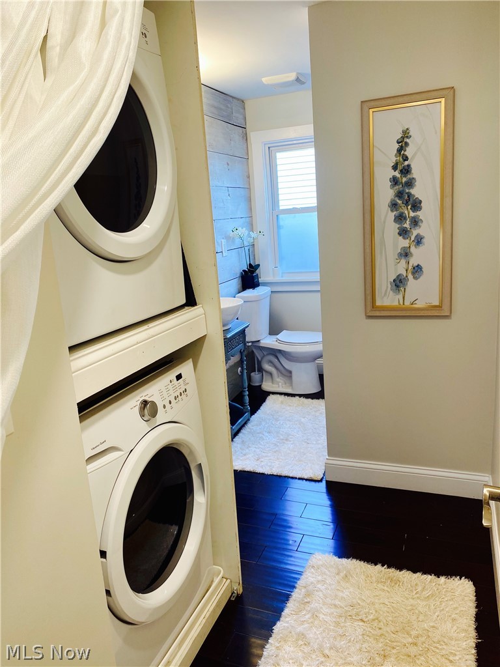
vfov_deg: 67.3
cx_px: 250
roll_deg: +4.7
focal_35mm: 26
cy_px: 334
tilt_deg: -12.4
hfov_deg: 53.1
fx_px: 501
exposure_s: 1/60
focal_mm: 4.25
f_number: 1.8
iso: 64
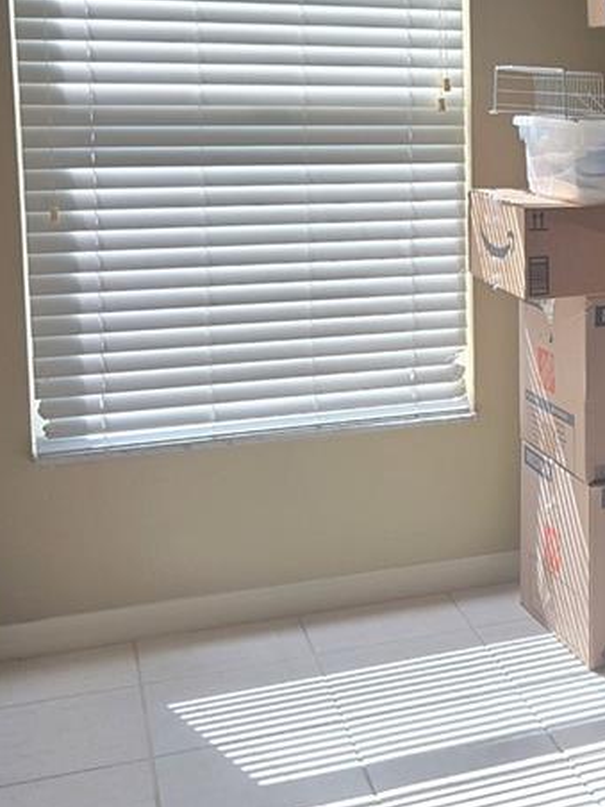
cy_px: 229
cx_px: 787
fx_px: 1422
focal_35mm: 61
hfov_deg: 21.7
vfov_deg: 31.3
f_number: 1.8
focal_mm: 5.4
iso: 80
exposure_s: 1/120
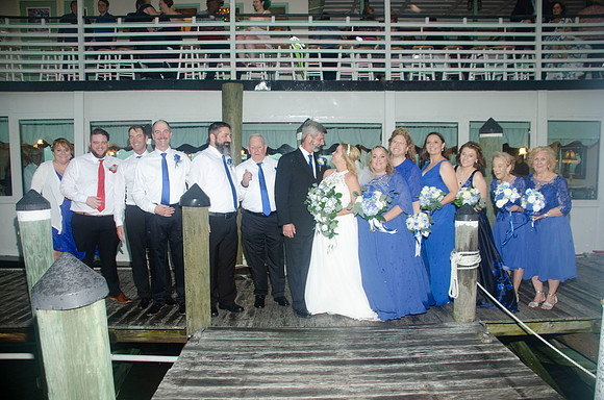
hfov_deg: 67.5
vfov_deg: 47.7
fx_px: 452
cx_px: 302
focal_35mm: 27
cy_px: 200
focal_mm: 18
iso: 400
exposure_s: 1/30
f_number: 5
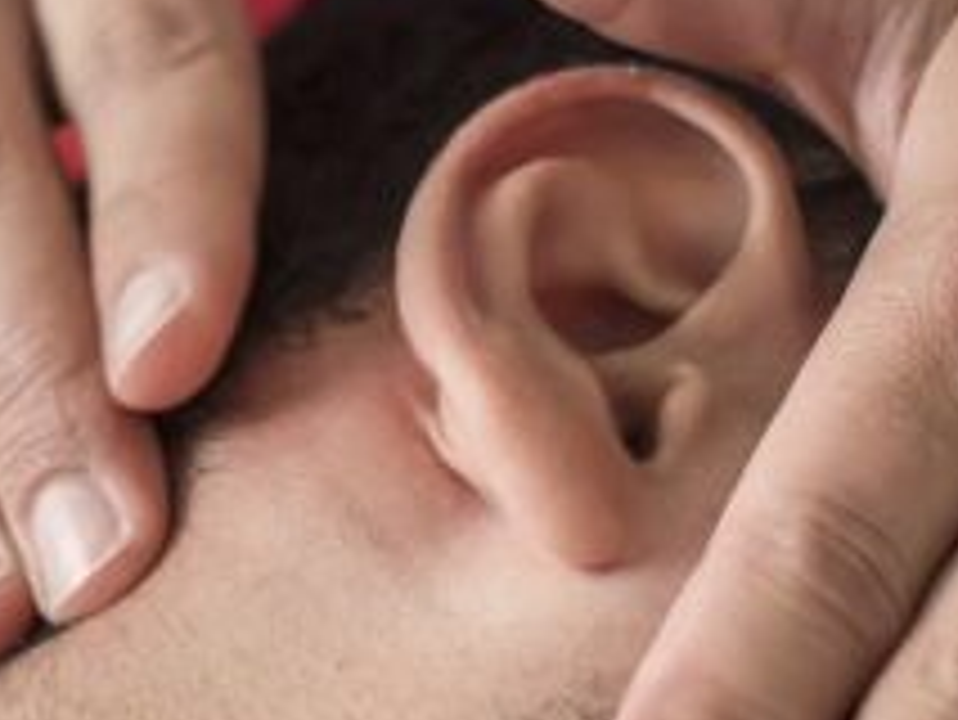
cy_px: 925
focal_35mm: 231
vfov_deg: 6.4
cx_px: 270
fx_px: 6397
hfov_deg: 8.6
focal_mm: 50
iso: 900
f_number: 3.2
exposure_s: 1/125
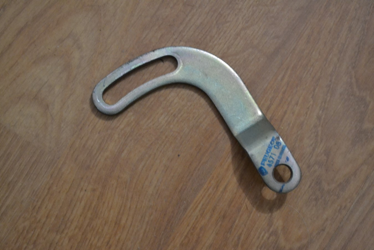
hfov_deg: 24.6
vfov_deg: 16.6
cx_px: 187
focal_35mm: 82
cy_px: 125
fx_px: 857
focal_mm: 55
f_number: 5.6
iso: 3200
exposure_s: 1/15
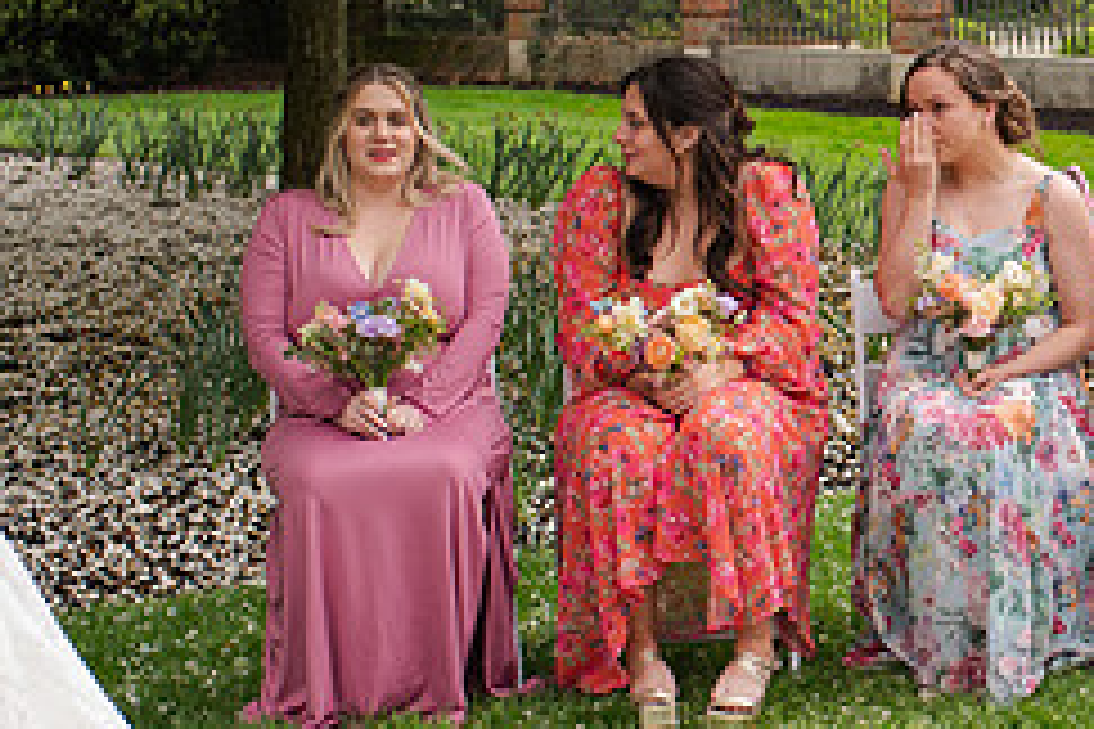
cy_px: 351
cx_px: 1105
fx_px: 3069
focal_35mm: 101
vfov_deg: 13.6
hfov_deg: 19.6
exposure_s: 1/800
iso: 160
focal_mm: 35
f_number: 3.2
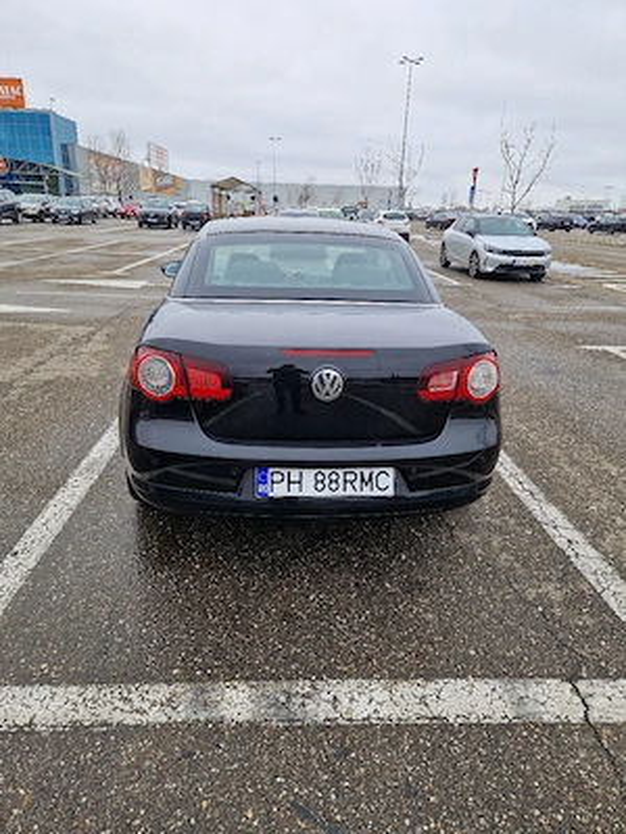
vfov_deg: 73.9
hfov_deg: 58.9
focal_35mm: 23
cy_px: 417
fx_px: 555
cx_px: 313
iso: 50
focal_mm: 5.4
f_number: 1.8
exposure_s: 1/182
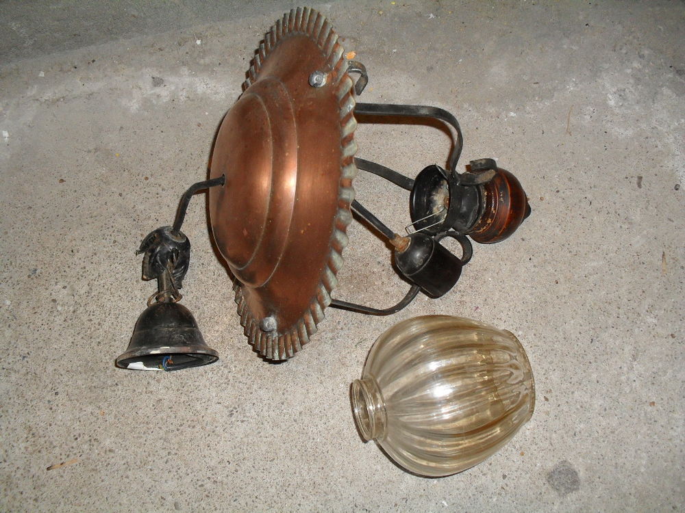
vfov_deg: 40.7
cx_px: 342
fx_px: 693
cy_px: 256
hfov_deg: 52.6
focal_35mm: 35
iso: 200
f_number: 3.2
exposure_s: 1/45
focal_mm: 6.3
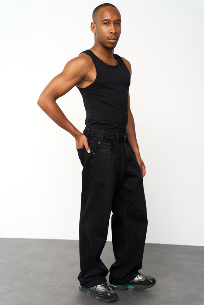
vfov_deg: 39.0
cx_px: 102
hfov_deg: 26.6
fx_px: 432
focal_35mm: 51
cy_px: 152
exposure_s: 1/160
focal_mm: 50.8
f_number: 3.2
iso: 250
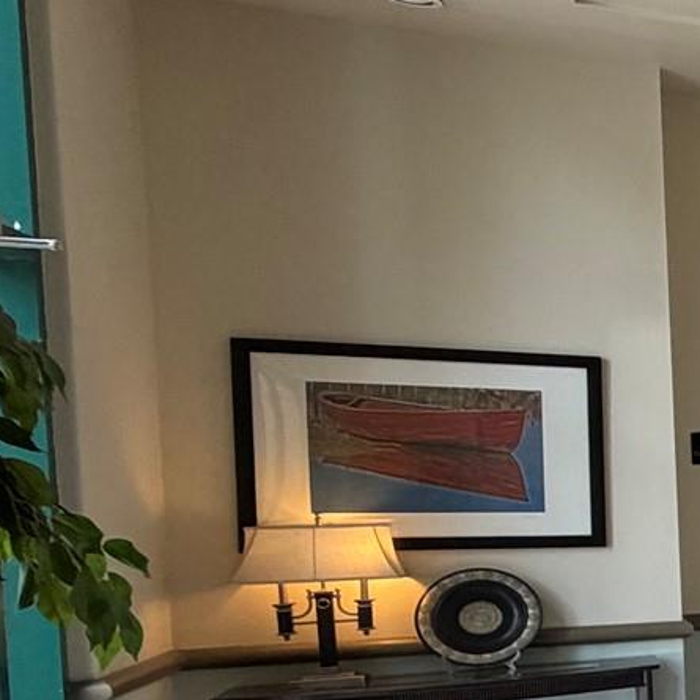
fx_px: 1304
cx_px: 1549
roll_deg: +1.1
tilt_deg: -3.3
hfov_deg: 16.8
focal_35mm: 57
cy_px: 554
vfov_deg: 29.4
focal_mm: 2.22
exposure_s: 1/120
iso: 200
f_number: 2.2
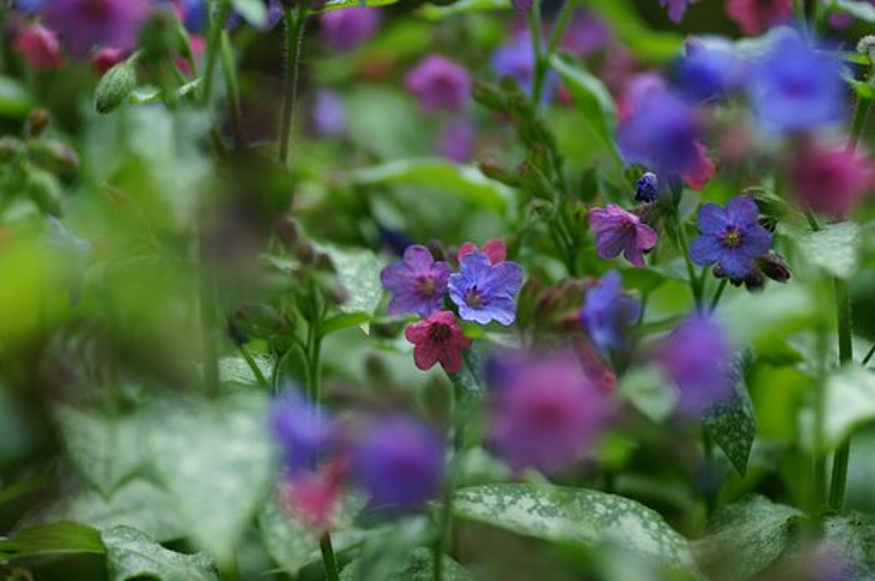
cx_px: 438
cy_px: 290
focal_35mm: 202
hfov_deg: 10.2
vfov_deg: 6.8
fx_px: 4916
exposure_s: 1/320
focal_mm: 135
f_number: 2.2
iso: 100
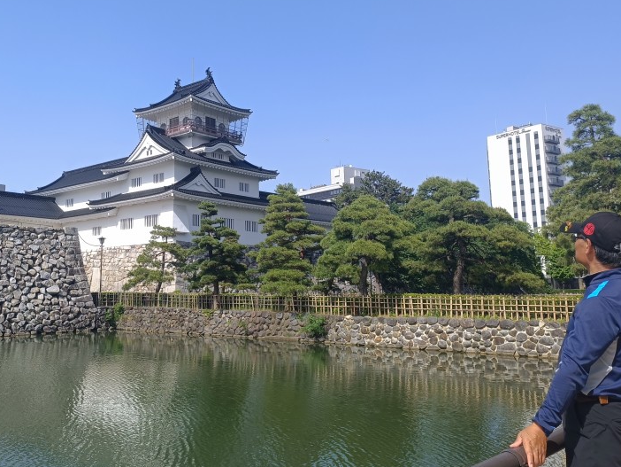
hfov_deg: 52.2
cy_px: 199
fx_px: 628
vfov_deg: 40.6
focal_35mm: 35
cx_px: 244
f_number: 1.65
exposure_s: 1/476
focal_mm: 6.14
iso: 51
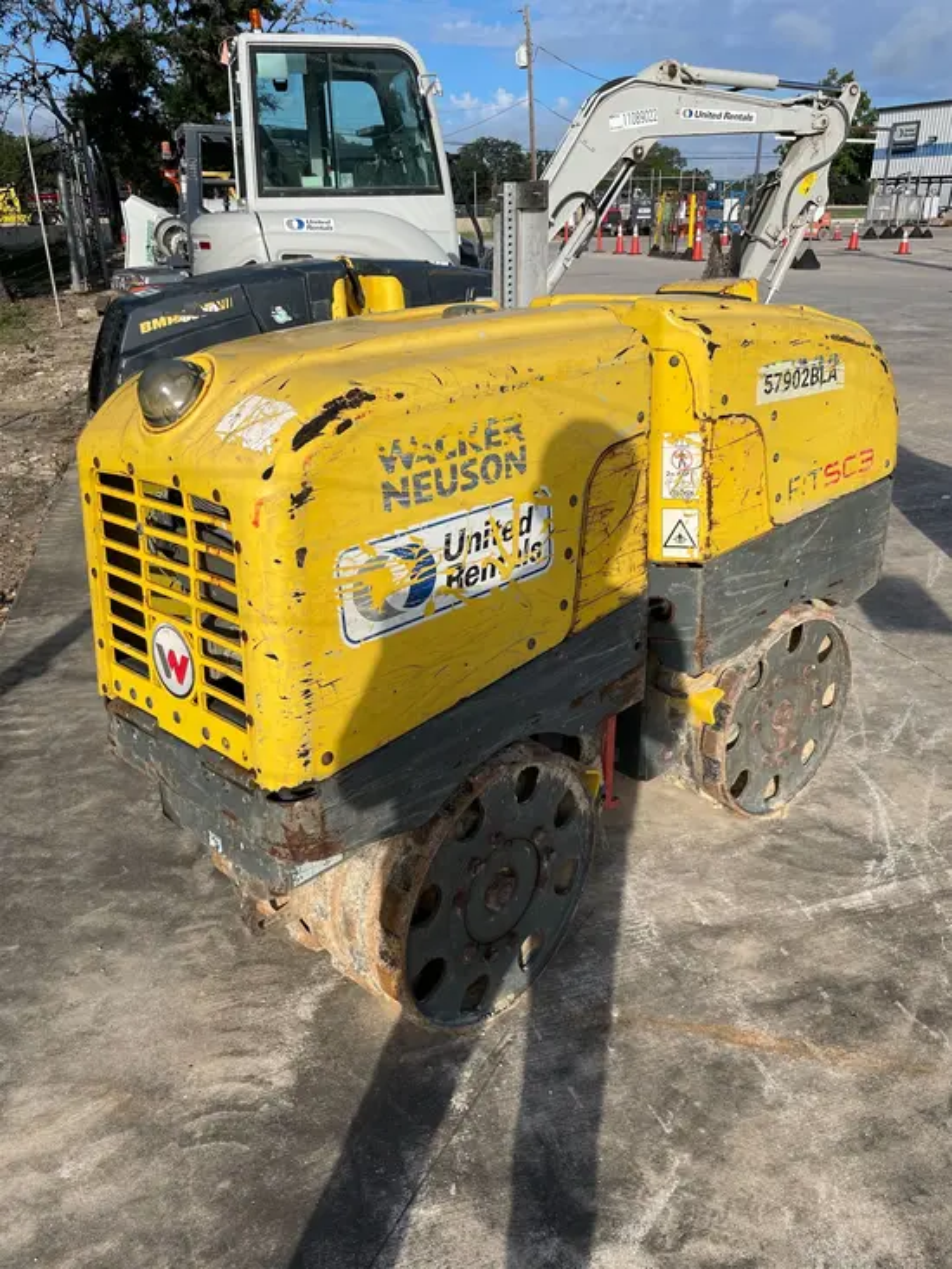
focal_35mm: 26
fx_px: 953
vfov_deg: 67.3
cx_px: 476
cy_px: 634
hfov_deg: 53.1
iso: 32
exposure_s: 1/3861
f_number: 1.6
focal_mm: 4.2
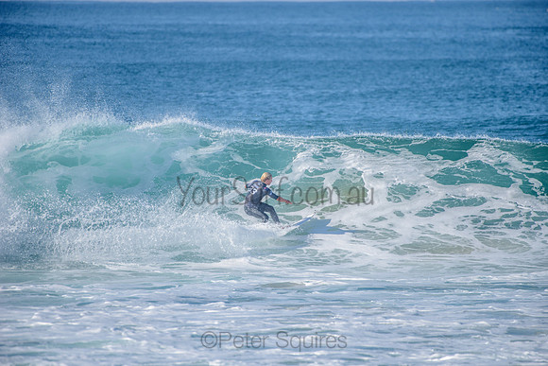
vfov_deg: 2.8
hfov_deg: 4.1
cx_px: 274
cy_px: 183
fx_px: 7613
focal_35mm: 500
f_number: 5.6
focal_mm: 500
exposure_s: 1/1600
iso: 160
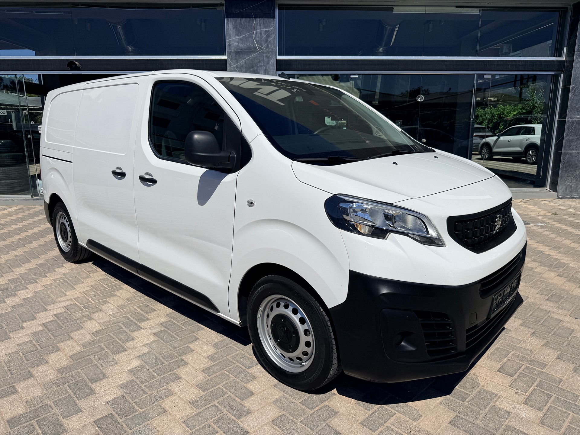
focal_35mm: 24
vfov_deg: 56.8
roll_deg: +0.3
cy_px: 218
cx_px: 290
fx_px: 402
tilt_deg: -11.6
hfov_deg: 71.6
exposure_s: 1/14286
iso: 80
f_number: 1.78
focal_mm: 6.76
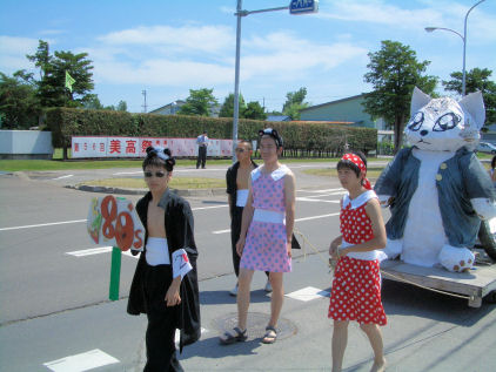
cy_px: 186
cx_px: 248
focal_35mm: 41
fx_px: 588
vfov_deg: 35.2
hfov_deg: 45.8
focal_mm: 6.8
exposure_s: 1/800
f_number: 4.6
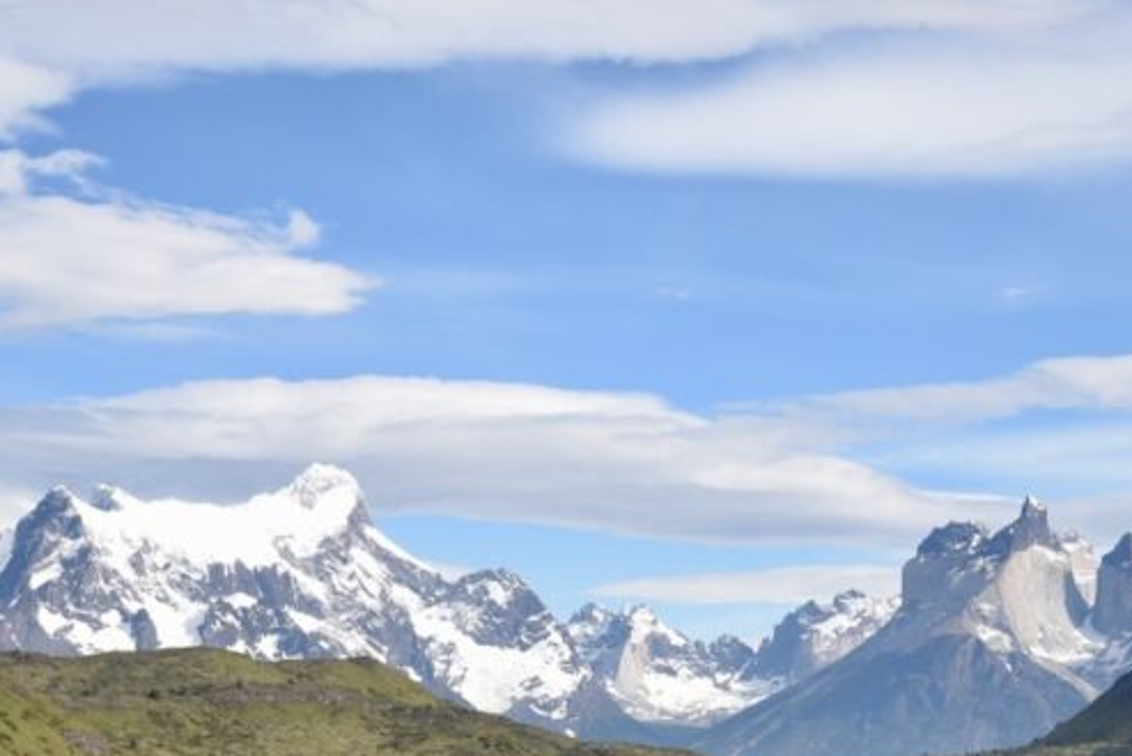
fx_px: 2485
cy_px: 604
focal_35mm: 79
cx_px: 836
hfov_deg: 25.4
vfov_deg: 17.2
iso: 320
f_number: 9
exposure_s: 1/640
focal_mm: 38
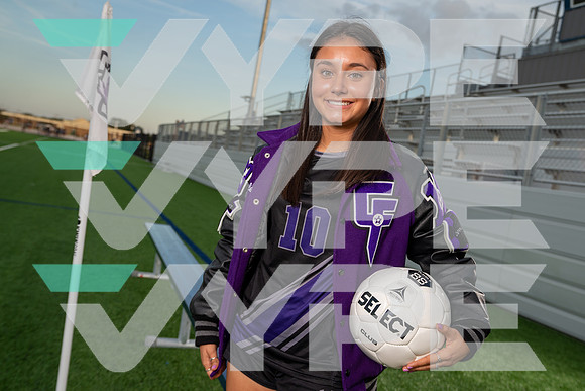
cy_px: 206
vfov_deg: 36.1
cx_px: 316
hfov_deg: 52.1
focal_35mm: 37
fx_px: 598
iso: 320
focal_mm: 34
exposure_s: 1/400
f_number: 5
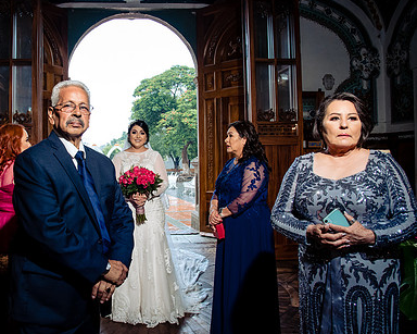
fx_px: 420
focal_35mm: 34
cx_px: 121
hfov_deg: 51.3
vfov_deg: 43.3
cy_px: 159
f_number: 7.1
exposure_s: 1/160
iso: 1600
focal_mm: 24
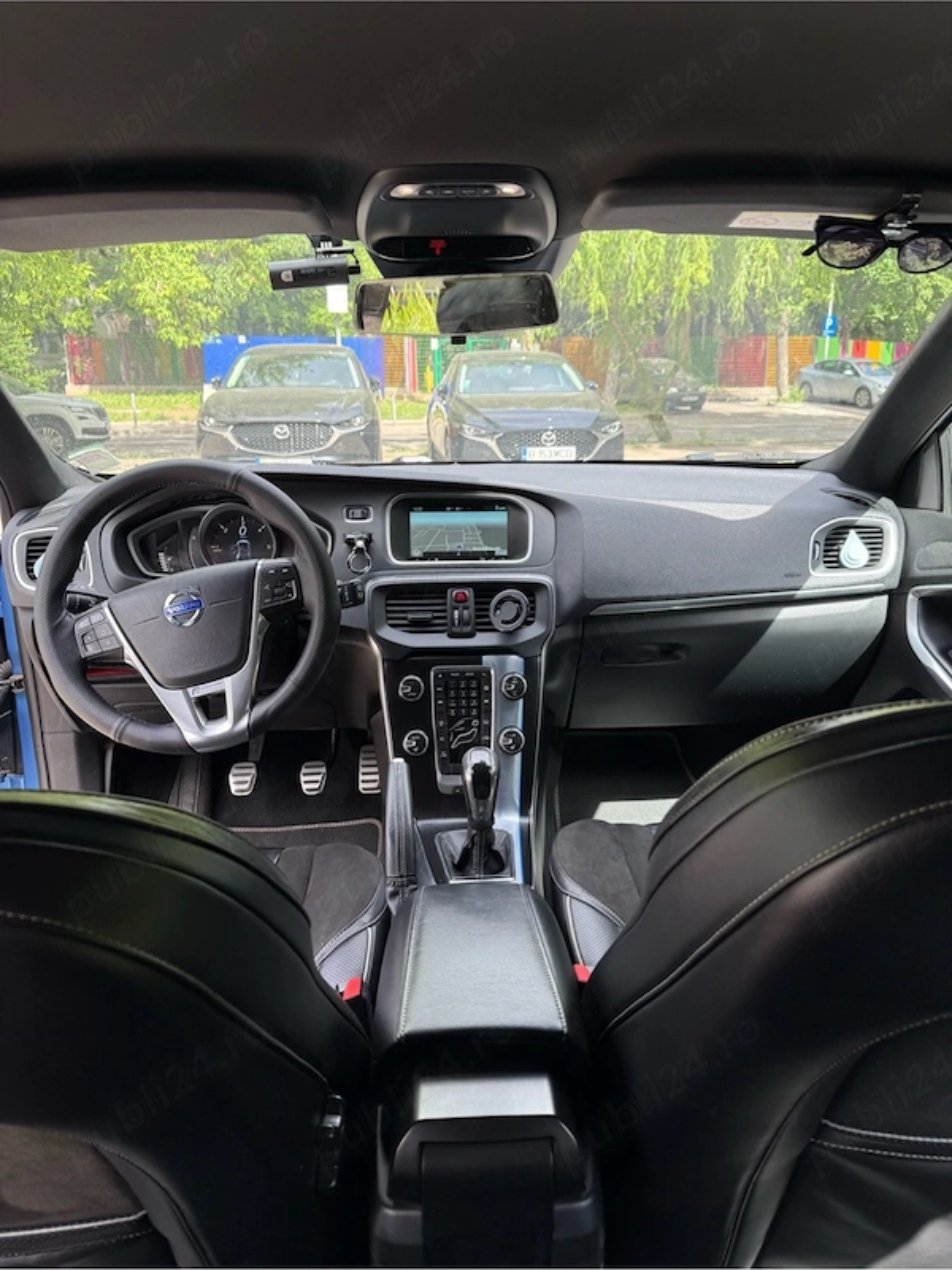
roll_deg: +0.1
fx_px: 880
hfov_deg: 56.8
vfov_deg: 71.6
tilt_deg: -16.2
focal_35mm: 24
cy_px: 635
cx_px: 476
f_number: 1.78
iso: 100
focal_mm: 6.76
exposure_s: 1/322
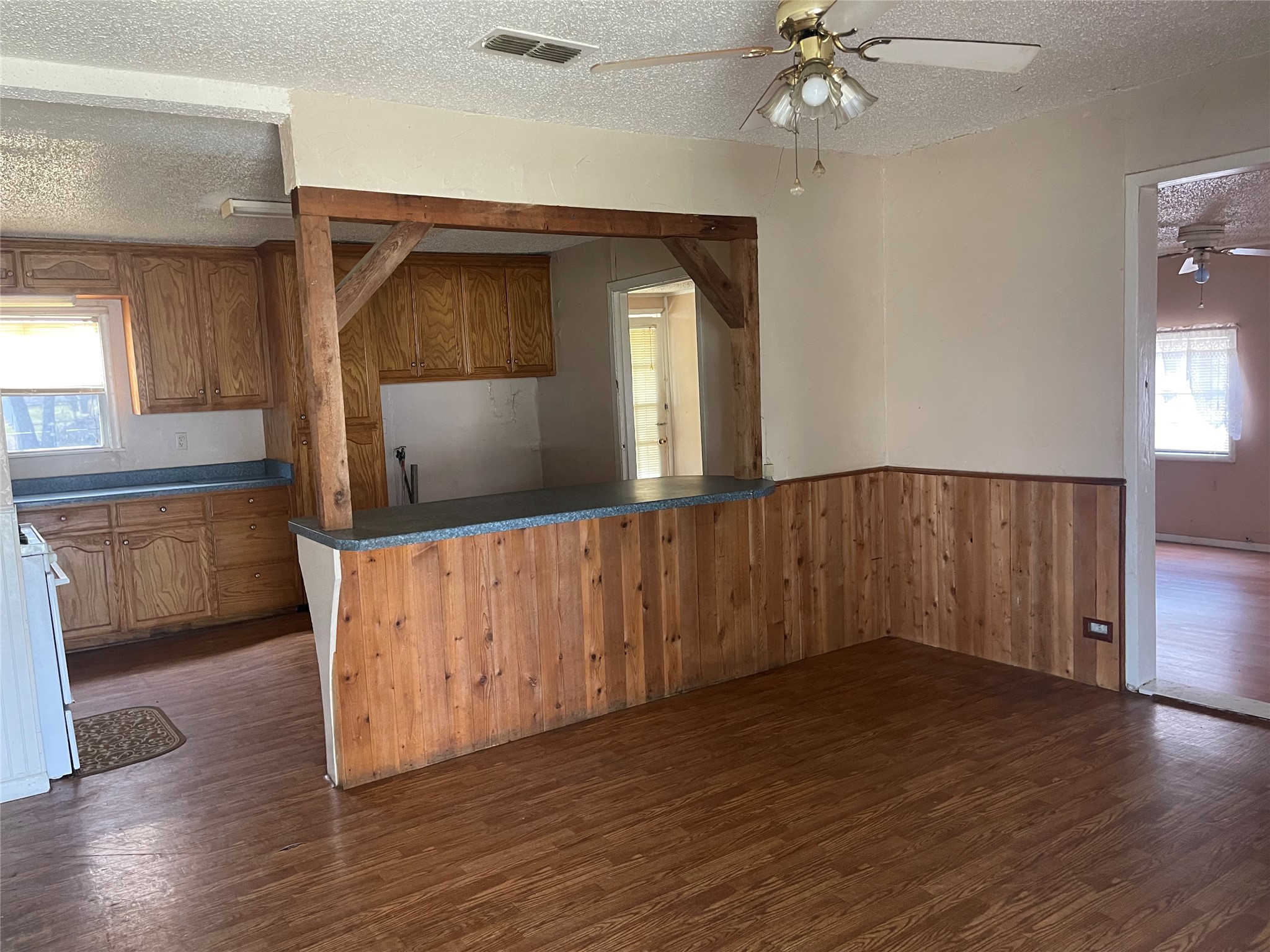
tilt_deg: -7.6
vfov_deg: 54.9
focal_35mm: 25
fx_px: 917
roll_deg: +2.6
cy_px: 476
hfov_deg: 69.4
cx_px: 635
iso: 400
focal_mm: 5.1
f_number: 1.6
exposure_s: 1/60
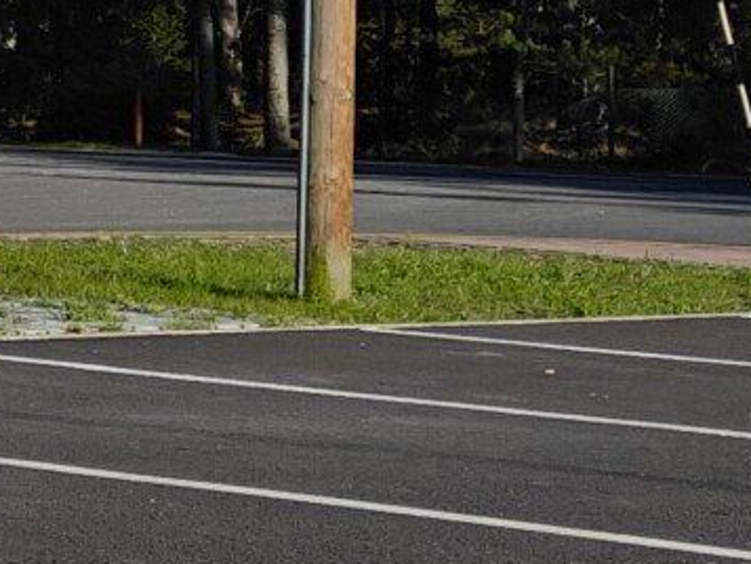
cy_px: -92
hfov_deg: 9.4
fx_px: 3906
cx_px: -1210
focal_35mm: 180
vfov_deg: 8.2
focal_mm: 5.59
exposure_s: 1/7774
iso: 64
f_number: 1.8
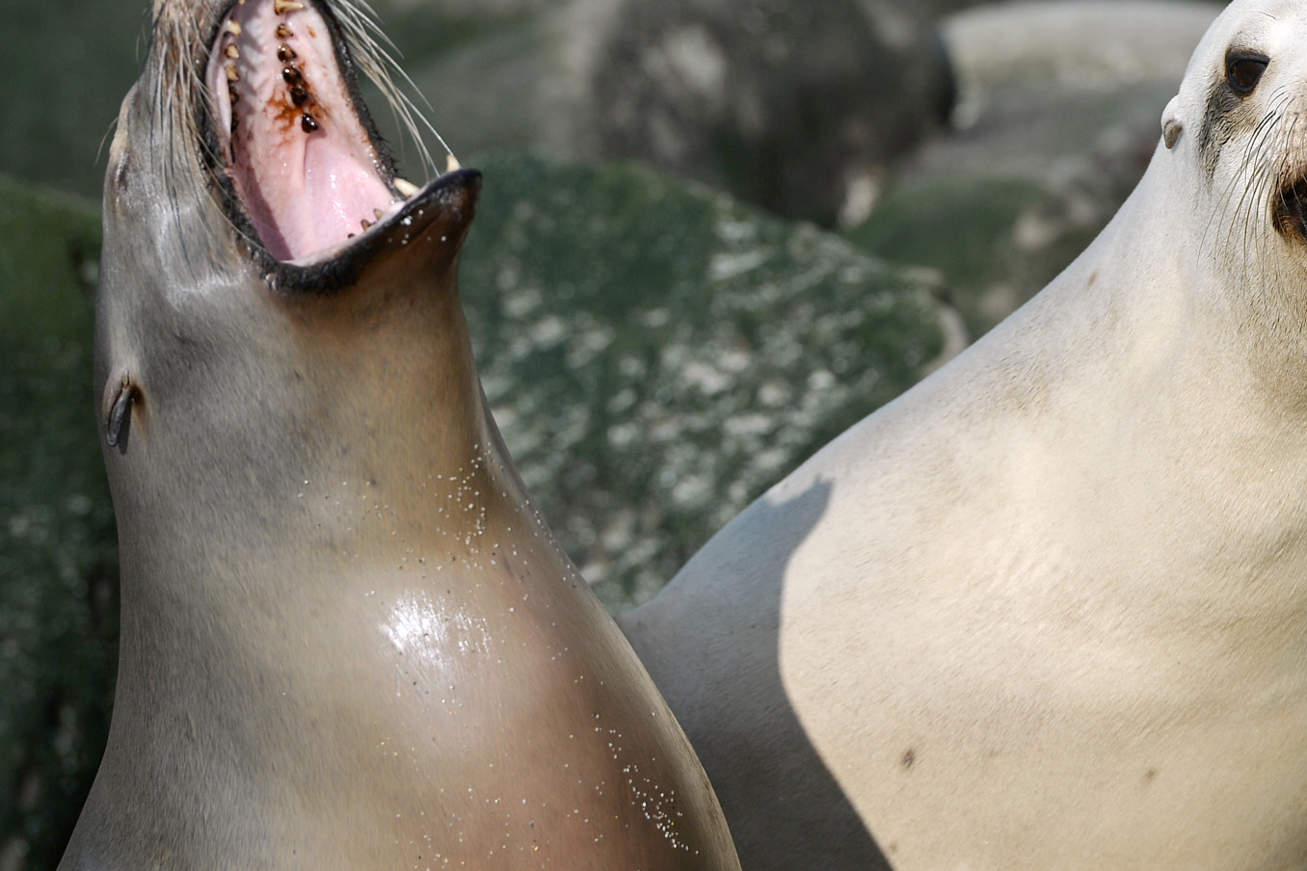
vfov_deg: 4.6
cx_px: 826
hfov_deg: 6.8
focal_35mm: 302
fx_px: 10963
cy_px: 355
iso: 200
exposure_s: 1/2000
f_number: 8
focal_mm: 200
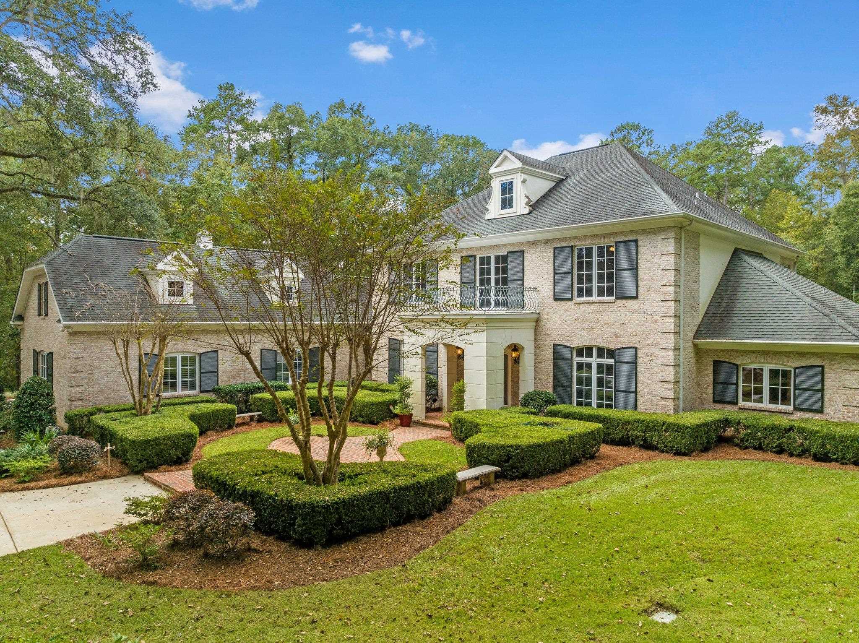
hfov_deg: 71.6
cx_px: 430
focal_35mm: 24
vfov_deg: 56.8
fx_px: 595
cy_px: 322
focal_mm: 12.29
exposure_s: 1/1000
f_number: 2.8
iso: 400
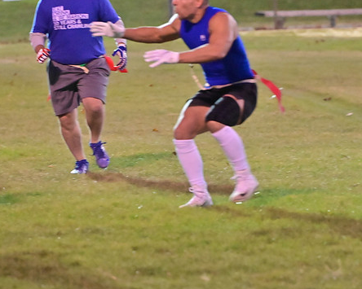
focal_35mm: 331
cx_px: 219
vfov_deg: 4.7
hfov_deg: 5.8
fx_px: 3545
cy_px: 156
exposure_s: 1/400
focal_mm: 180
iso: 6400
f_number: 4
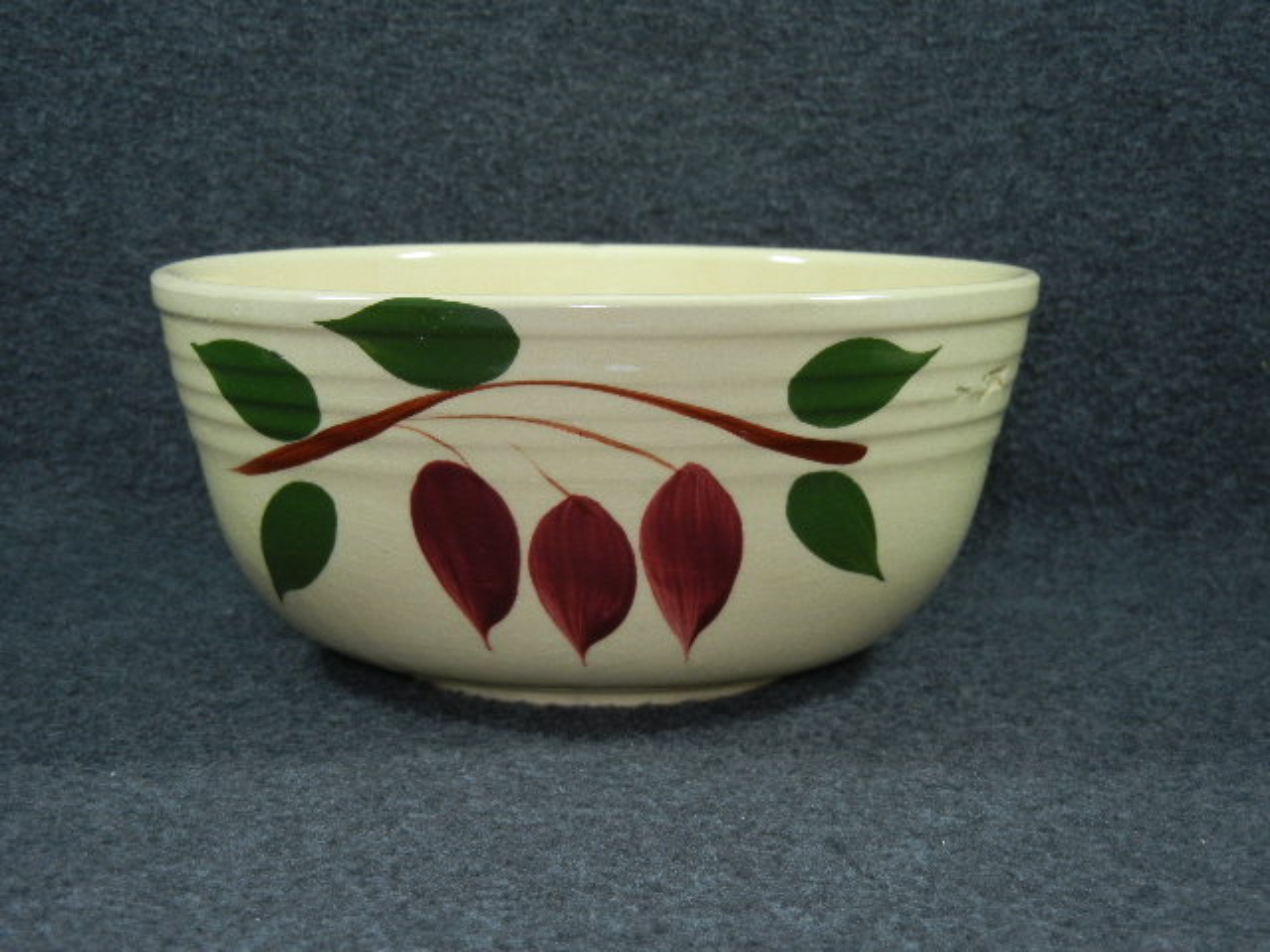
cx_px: 635
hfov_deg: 32.7
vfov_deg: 24.8
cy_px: 476
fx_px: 2165
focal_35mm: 59
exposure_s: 1/30
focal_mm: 10.6
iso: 355
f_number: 4
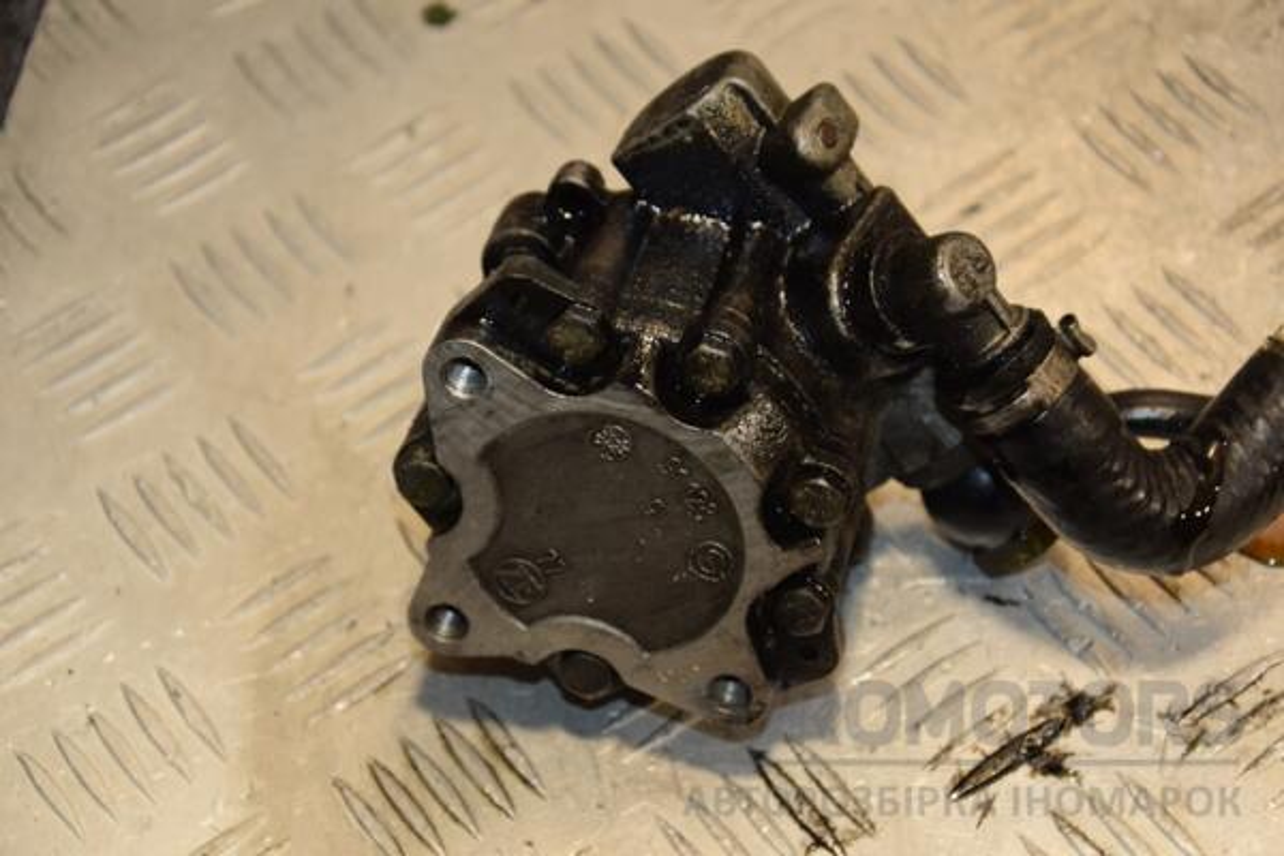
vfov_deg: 13.8
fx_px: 3531
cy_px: 428
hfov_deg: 20.6
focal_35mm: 99
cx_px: 642
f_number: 5.3
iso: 800
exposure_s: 1/160
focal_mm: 66
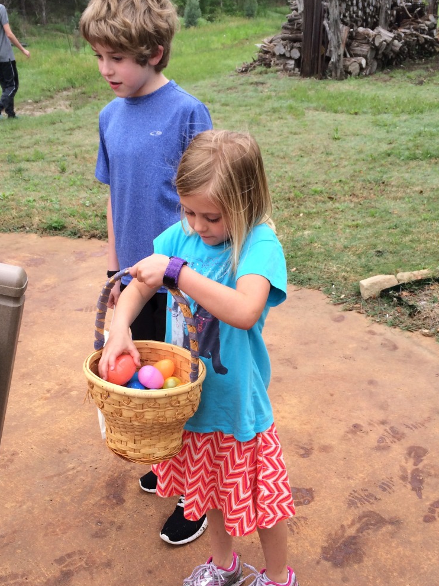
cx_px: 224
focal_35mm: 40
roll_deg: +0.8
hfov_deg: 35.9
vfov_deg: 46.8
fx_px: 677
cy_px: 303
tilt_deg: -26.5
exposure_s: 1/383
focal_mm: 4.15
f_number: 2.2
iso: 32
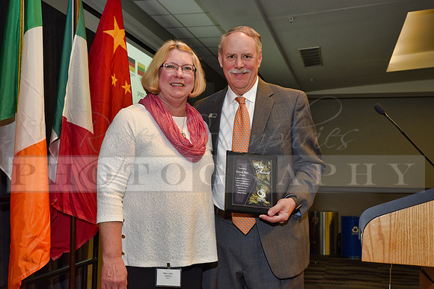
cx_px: 217
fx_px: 579
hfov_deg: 41.1
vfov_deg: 28.1
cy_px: 144
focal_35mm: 48
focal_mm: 48
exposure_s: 1/60
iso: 1000
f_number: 7.1
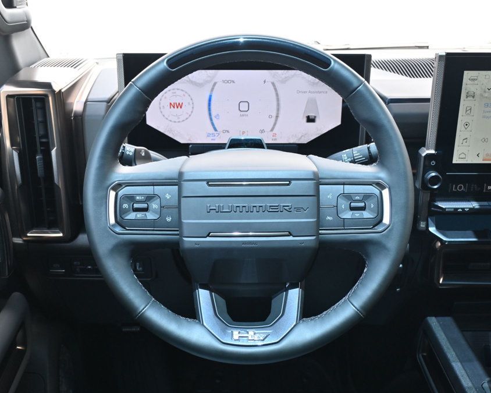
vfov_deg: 35.8
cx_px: 242
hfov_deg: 44.0
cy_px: 196
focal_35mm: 42
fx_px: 608
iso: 560
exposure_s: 1/125
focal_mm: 24.5
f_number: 4.2
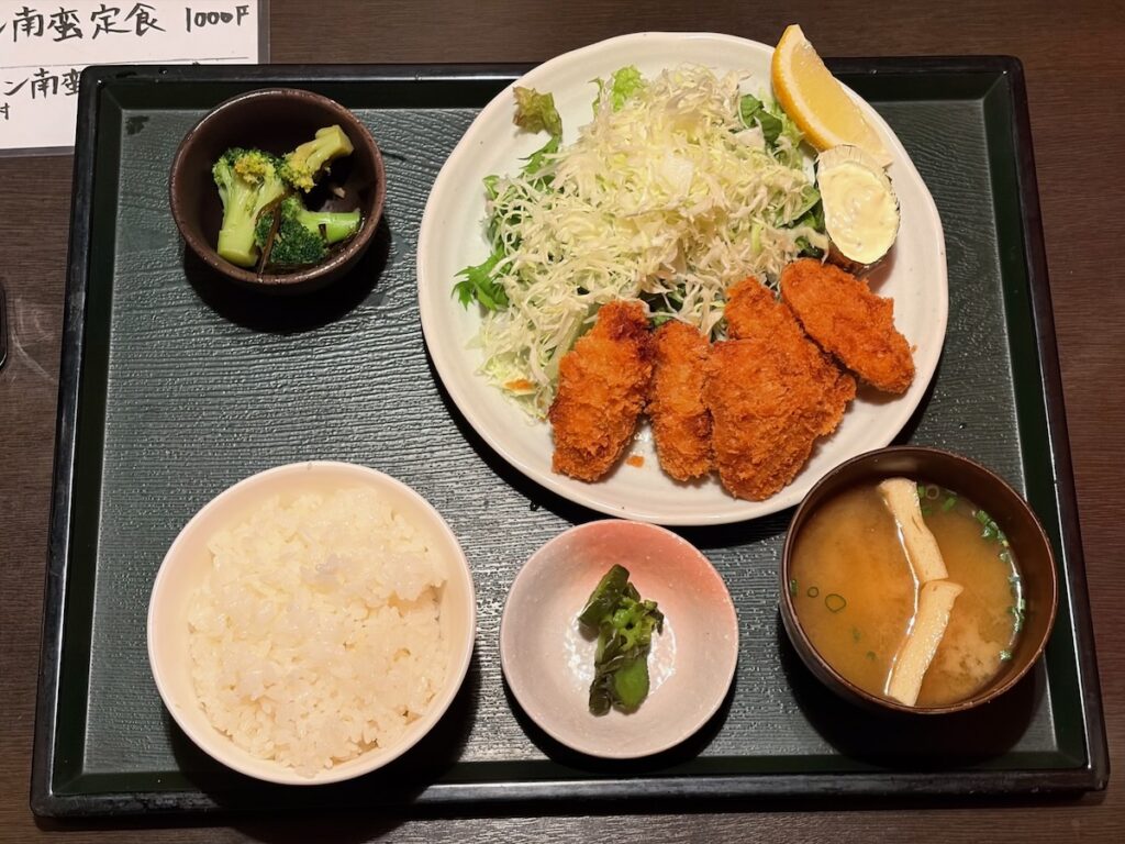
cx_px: 562
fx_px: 1690
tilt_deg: -70.8
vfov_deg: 28.0
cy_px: 422
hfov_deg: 36.8
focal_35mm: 52
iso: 200
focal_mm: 5.96
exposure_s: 1/33
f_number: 1.6
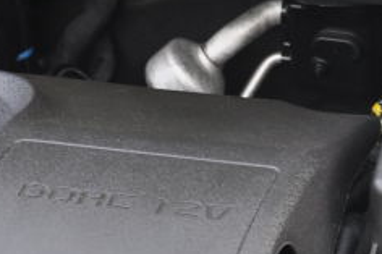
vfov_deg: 6.6
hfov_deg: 9.9
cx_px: 314
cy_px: 244
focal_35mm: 208
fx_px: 2206
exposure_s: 1/30
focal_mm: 32
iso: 200
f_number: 5.6
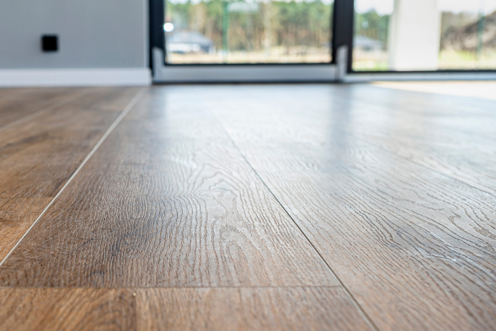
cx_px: 166
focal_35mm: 59
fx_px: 813
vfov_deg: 22.8
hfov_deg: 33.6
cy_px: 249
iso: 100
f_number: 5.6
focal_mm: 35
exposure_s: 1/60
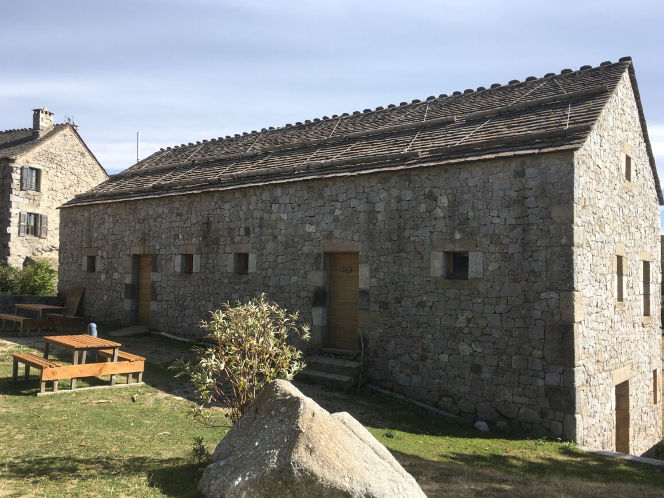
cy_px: 254
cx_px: 335
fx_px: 575
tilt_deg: +2.8
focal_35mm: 30
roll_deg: -1.8
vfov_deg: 46.8
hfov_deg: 60.0
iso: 25
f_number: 2.2
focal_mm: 4.15
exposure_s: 1/1012
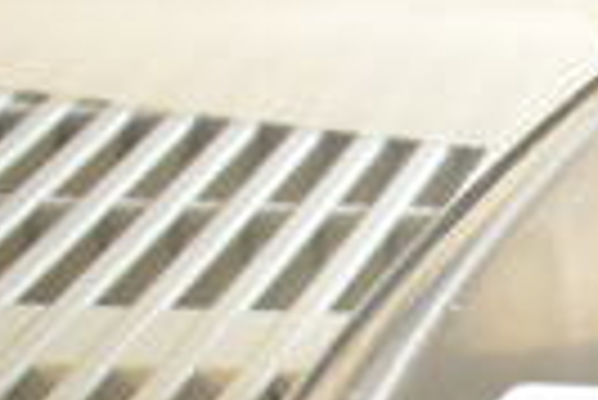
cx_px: 1313
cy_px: 326
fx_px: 2511
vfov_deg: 9.1
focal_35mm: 151
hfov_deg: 11.7
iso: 1600
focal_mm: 22
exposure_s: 1/80
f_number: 4.5
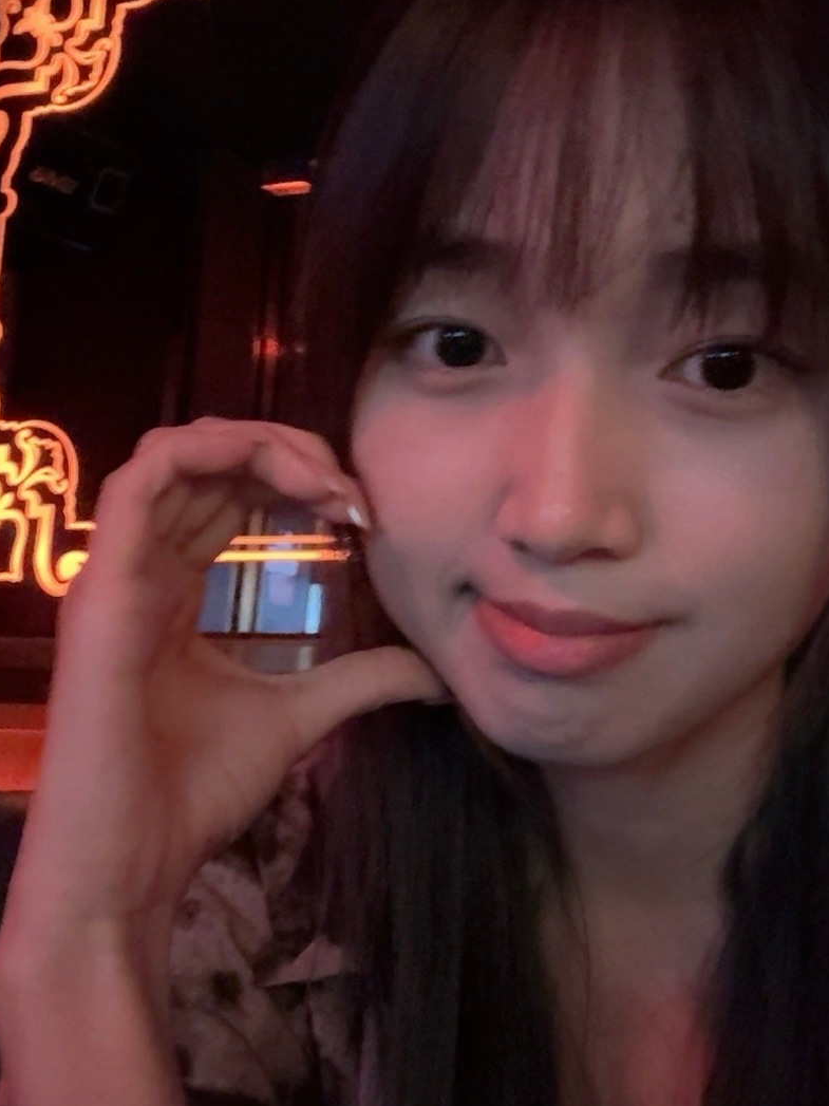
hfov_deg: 32.8
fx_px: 1405
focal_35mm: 44
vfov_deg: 42.8
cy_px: 462
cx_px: 493
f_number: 1.9
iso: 2000
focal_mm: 2.69
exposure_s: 1/17
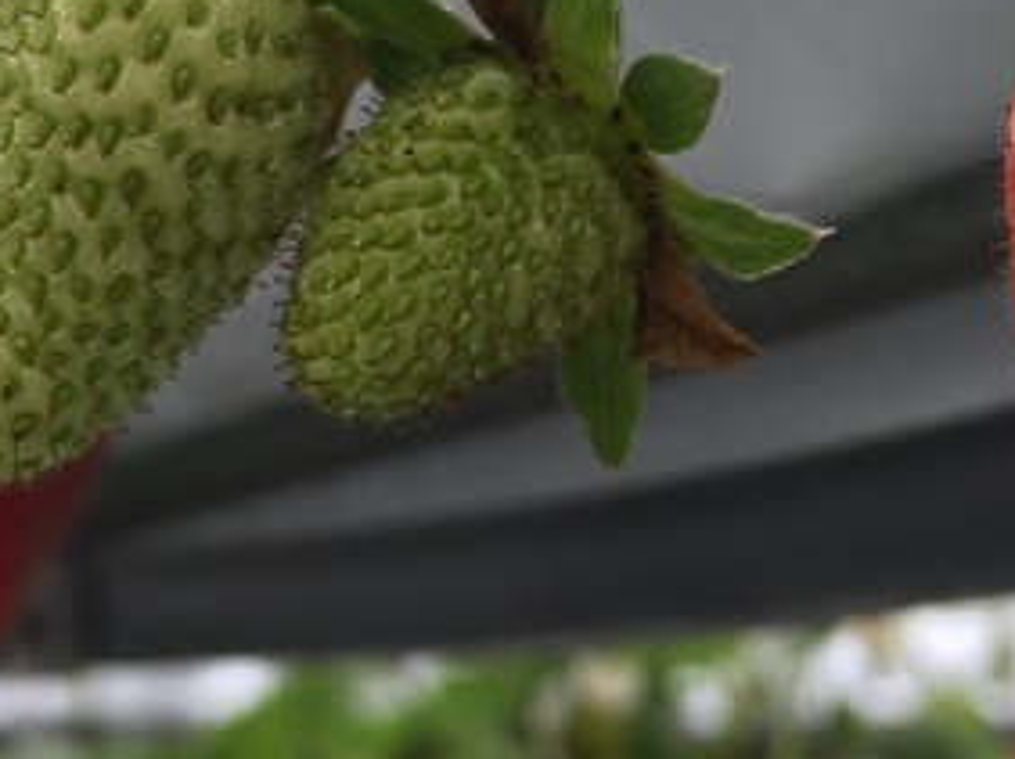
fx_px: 2109
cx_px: 554
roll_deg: +5.1
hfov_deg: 27.0
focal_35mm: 72
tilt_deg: +7.6
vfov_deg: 20.3
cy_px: 207
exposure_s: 1/124
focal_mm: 4.15
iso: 32
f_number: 2.2
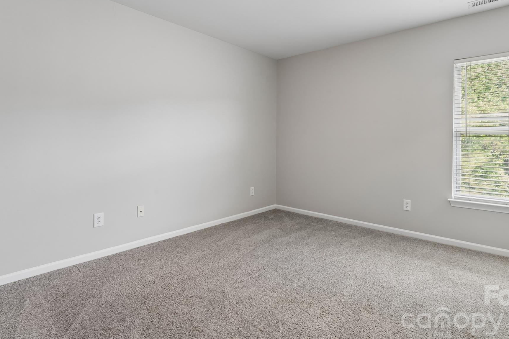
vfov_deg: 62.6
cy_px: 141
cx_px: 276
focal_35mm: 20
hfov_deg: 85.0
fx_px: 277
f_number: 13
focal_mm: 16.5
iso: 100
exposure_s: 1.3
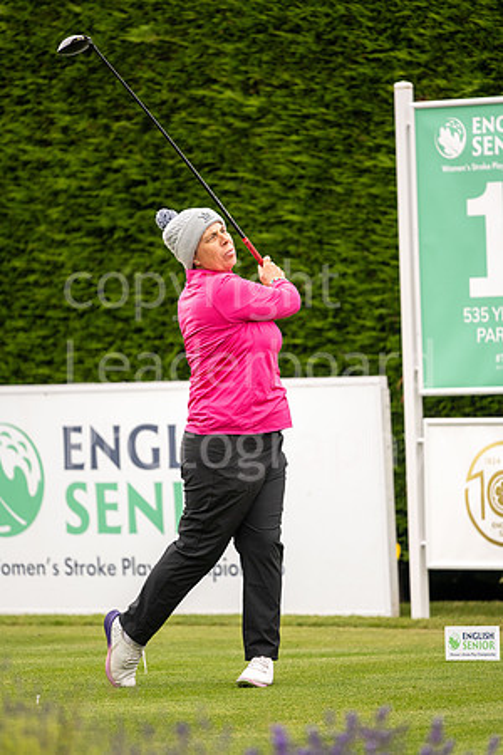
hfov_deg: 4.6
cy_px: 378
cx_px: 252
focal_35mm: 300
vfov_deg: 6.9
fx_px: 6287
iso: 500
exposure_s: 1/1250
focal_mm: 300
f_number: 4
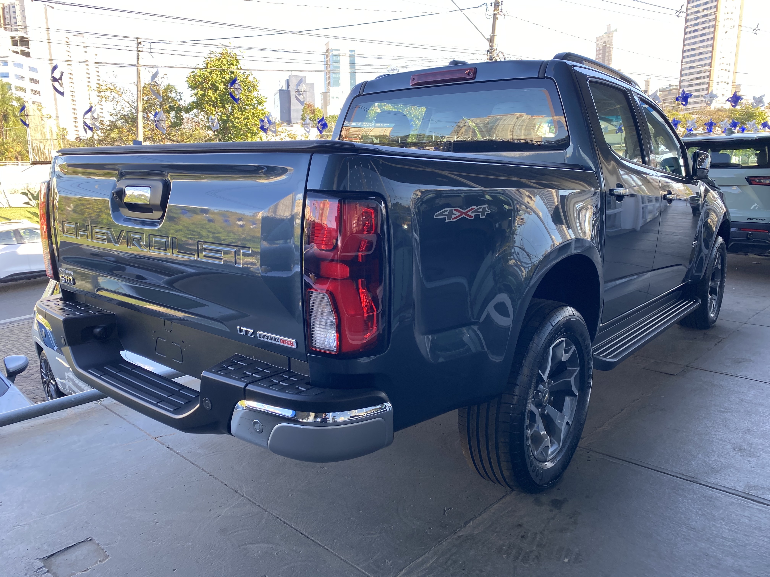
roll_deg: +1.2
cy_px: 288
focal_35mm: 26
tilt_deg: -10.3
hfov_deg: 67.3
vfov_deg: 53.1
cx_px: 385
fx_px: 578
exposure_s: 1/122
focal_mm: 4.25
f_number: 1.8
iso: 32
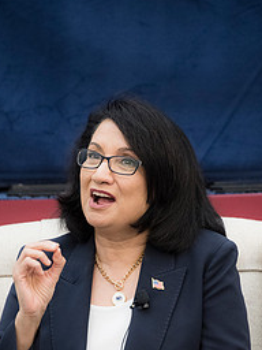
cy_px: 276
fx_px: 4269
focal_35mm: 423
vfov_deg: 4.7
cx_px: 121
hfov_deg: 3.5
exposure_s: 1/500
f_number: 5.6
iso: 2200
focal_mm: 250
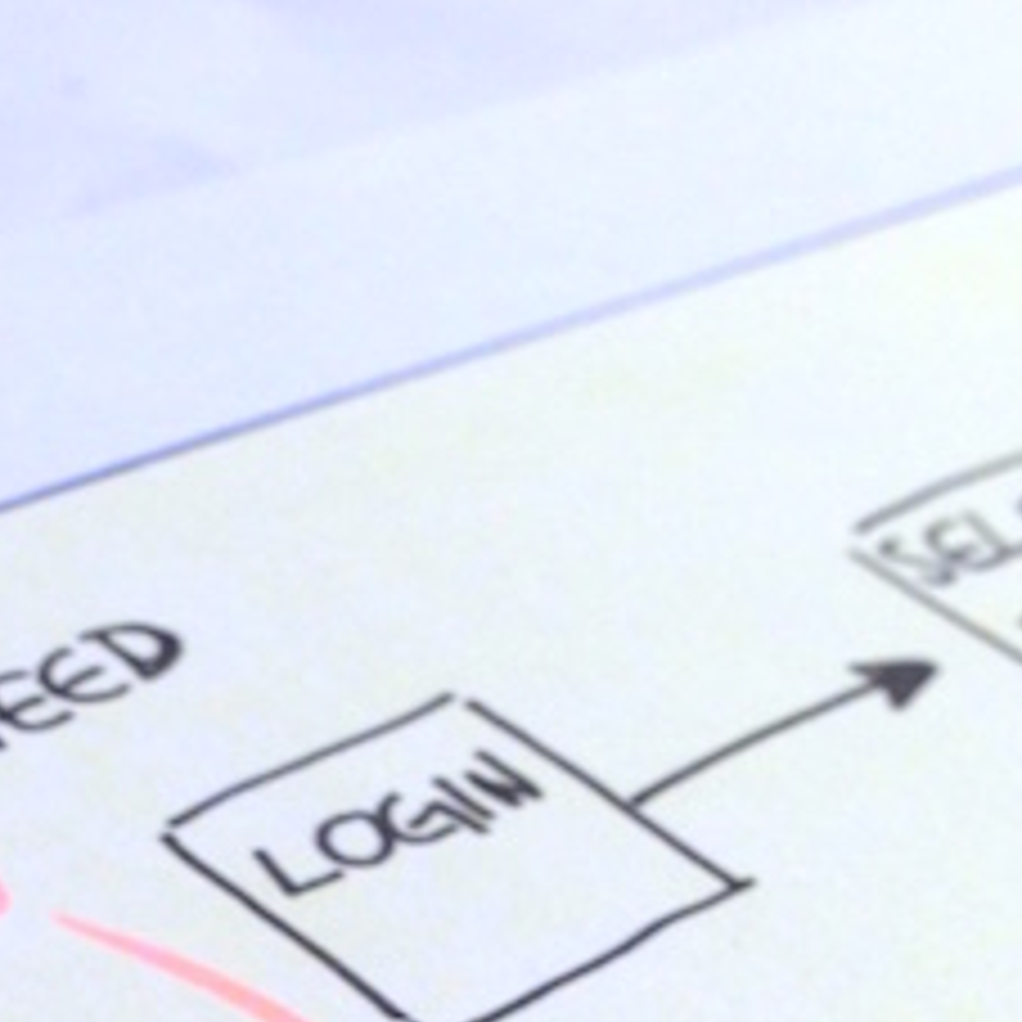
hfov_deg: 16.8
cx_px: 266
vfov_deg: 16.2
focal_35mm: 103
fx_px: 3440
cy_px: 1261
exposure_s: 1/786
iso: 50
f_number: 2.4
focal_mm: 4.12
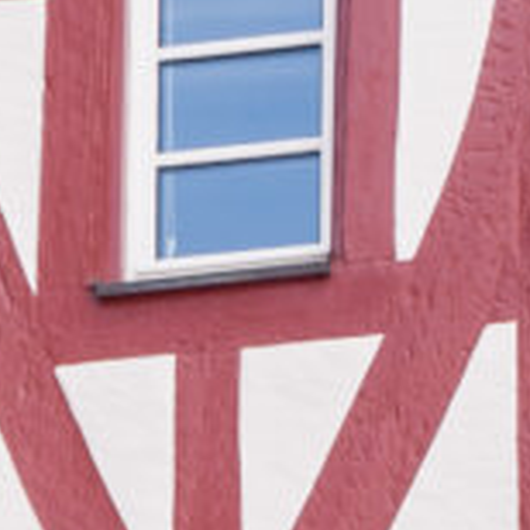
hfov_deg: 2.9
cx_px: -446
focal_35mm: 593
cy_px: 792
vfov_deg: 2.9
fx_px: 10272
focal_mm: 70
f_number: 6.3
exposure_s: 1/160
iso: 100
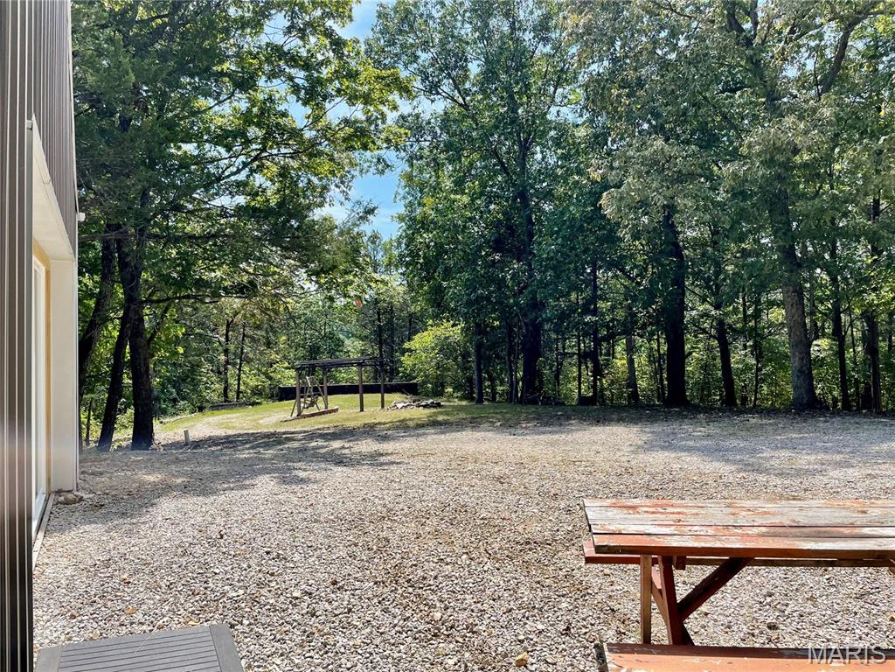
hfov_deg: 67.3
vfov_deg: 53.1
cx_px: 448
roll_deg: +0.3
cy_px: 336
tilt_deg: -1.5
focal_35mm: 26
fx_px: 672
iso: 32
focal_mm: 4.2
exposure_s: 1/1949
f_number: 1.6
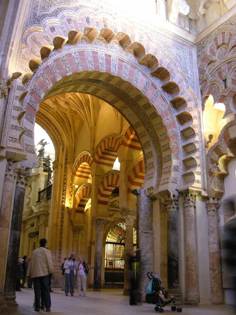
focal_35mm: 35
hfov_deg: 40.7
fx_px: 318
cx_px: 118
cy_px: 158
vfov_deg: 52.6
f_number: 2.8
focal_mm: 8.9
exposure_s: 1/1.6
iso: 200
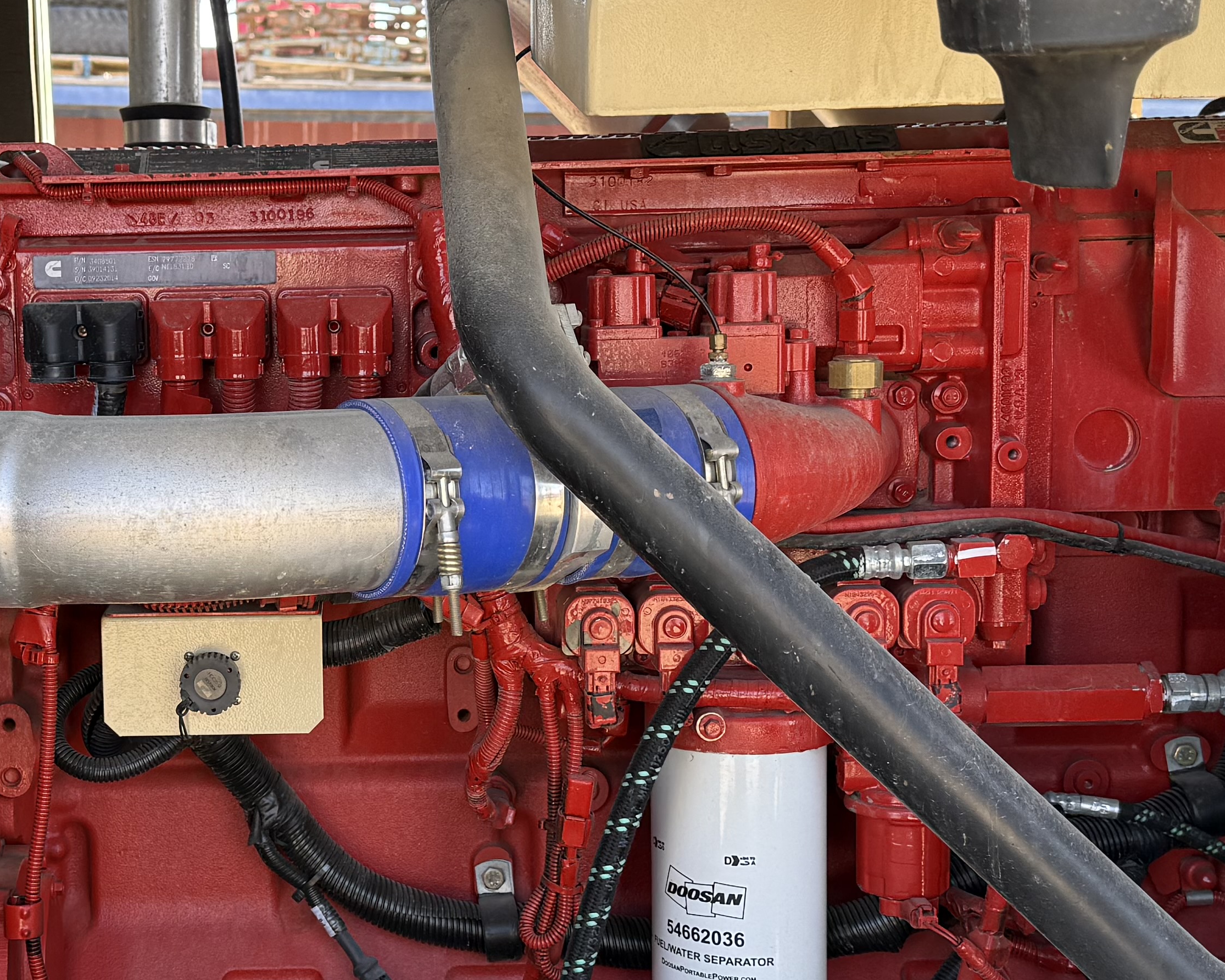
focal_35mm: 60
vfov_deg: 25.4
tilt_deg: -3.5
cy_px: 558
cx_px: 354
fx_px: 2175
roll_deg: -1.2
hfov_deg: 31.1
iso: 80
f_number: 1.78
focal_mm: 6.76
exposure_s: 1/248
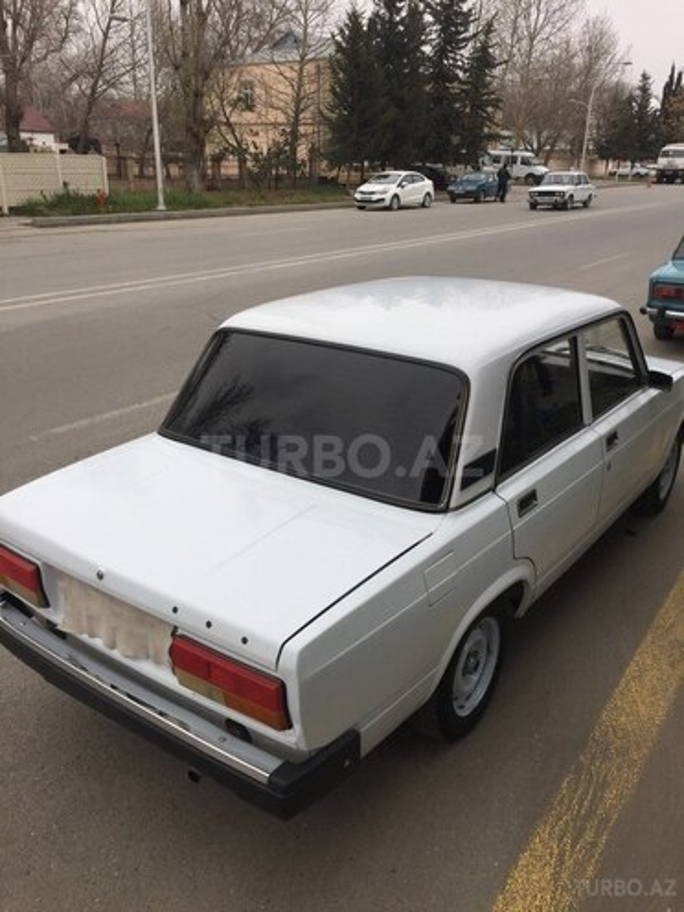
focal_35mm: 29
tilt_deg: -19.8
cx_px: 342
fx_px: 764
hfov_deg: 48.2
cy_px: 456
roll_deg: -0.5
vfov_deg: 61.7
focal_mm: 4.15
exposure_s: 1/732
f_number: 2.2
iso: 32
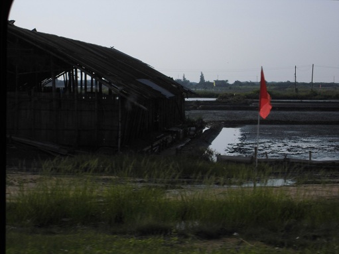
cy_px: 127
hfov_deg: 20.0
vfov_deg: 15.1
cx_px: 170
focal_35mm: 98
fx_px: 960
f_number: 5.5
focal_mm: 17.6
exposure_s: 1/640
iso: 64
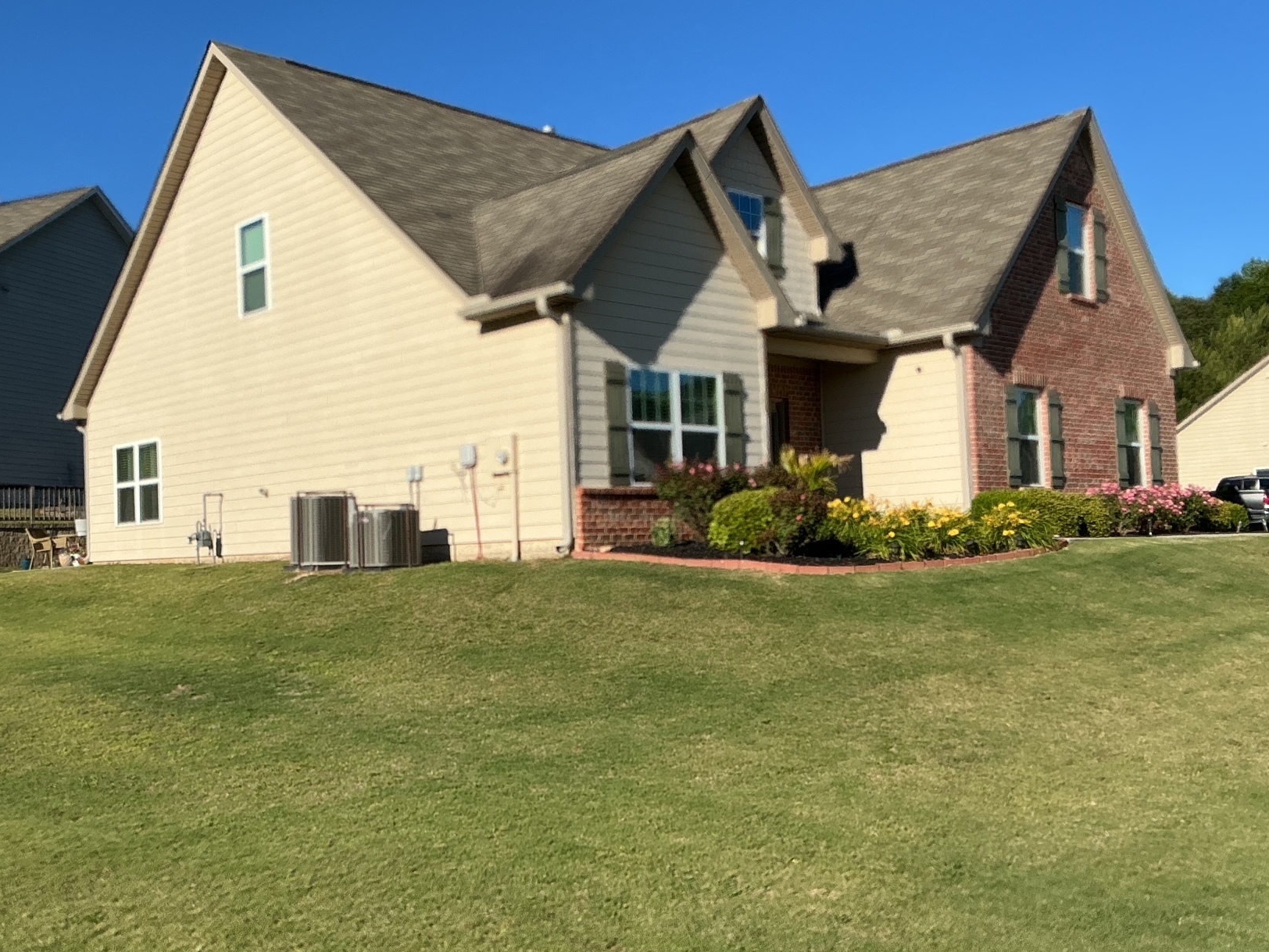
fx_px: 1320
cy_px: 535
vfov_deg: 39.6
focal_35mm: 36
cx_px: 508
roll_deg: +3.3
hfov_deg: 51.0
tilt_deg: -1.7
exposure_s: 1/2427
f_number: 1.8
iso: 25
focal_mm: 3
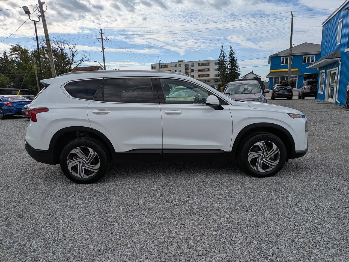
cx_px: 174
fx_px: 252
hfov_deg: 69.4
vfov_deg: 54.9
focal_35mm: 25
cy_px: 131
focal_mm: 5.43
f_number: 1.89
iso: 44
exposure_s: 1/3953
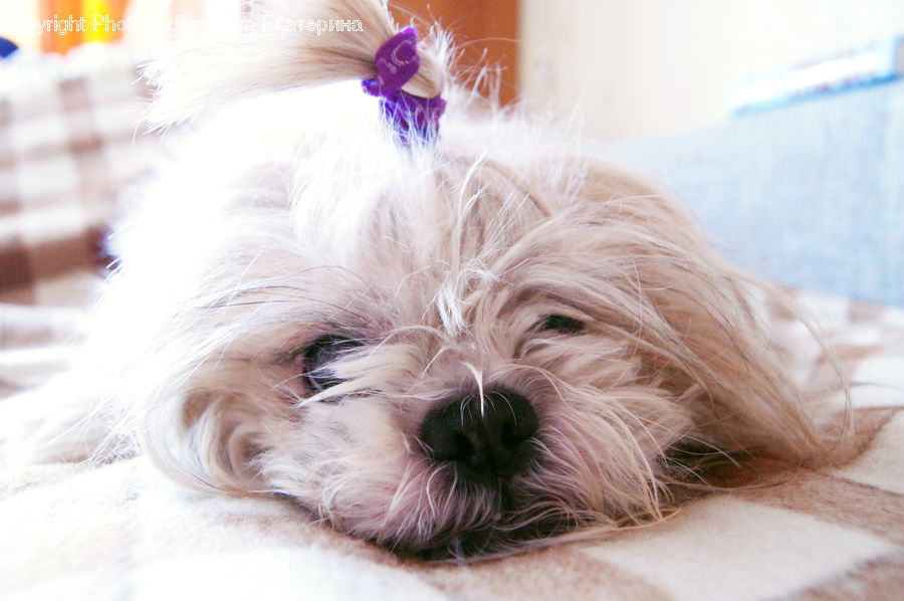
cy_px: 300
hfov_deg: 57.3
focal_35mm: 33
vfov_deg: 39.9
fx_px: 828
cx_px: 452
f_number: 4.5
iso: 3200
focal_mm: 22
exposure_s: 1/30
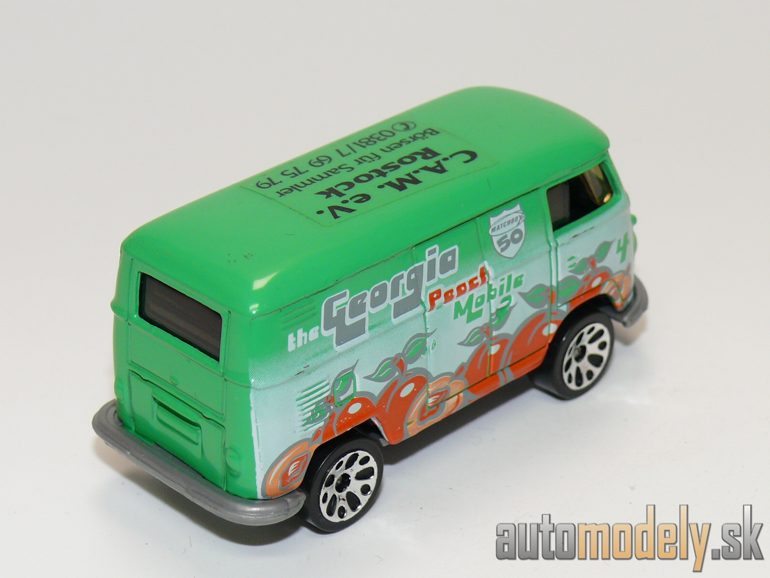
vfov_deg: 14.5
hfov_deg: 19.3
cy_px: 289
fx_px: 2269
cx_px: 385
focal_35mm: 102
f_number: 4
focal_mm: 13.3
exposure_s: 1/30
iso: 100
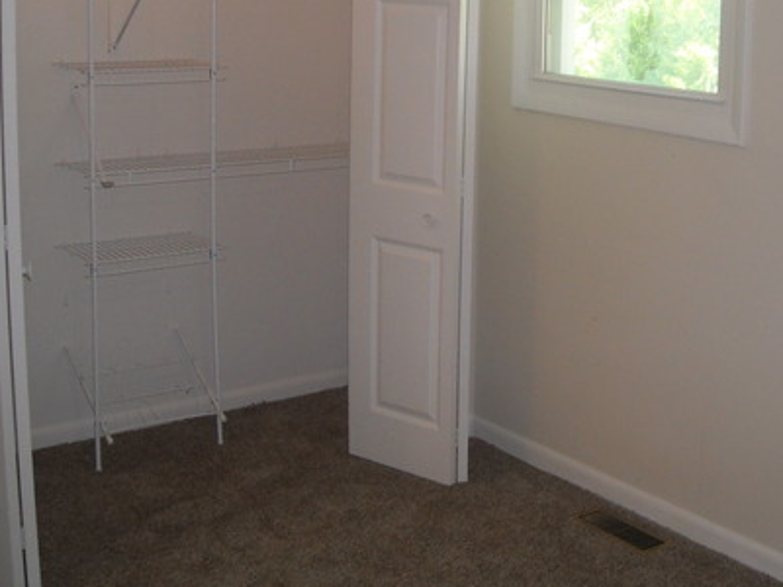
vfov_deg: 25.8
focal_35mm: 56
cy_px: 162
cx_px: 538
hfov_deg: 34.0
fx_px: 1267
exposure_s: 1/47
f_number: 2.8
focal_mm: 5.7
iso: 200
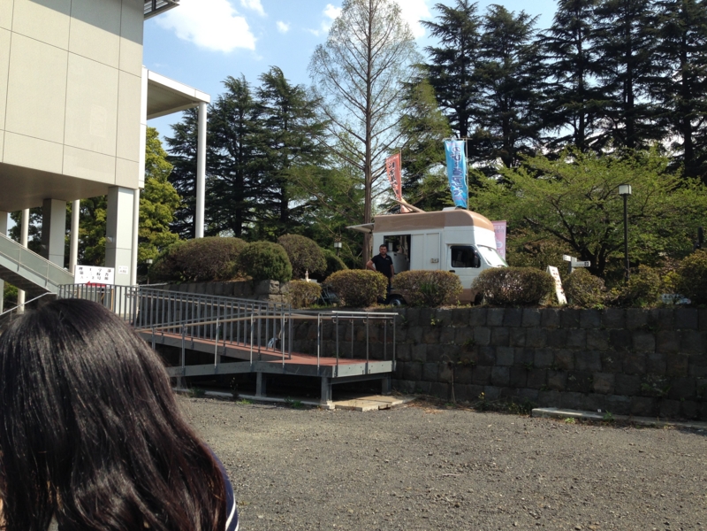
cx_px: 354
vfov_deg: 42.9
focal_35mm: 33
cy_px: 266
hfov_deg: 55.4
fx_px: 674
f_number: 2.4
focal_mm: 4.12
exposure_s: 1/1022
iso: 50
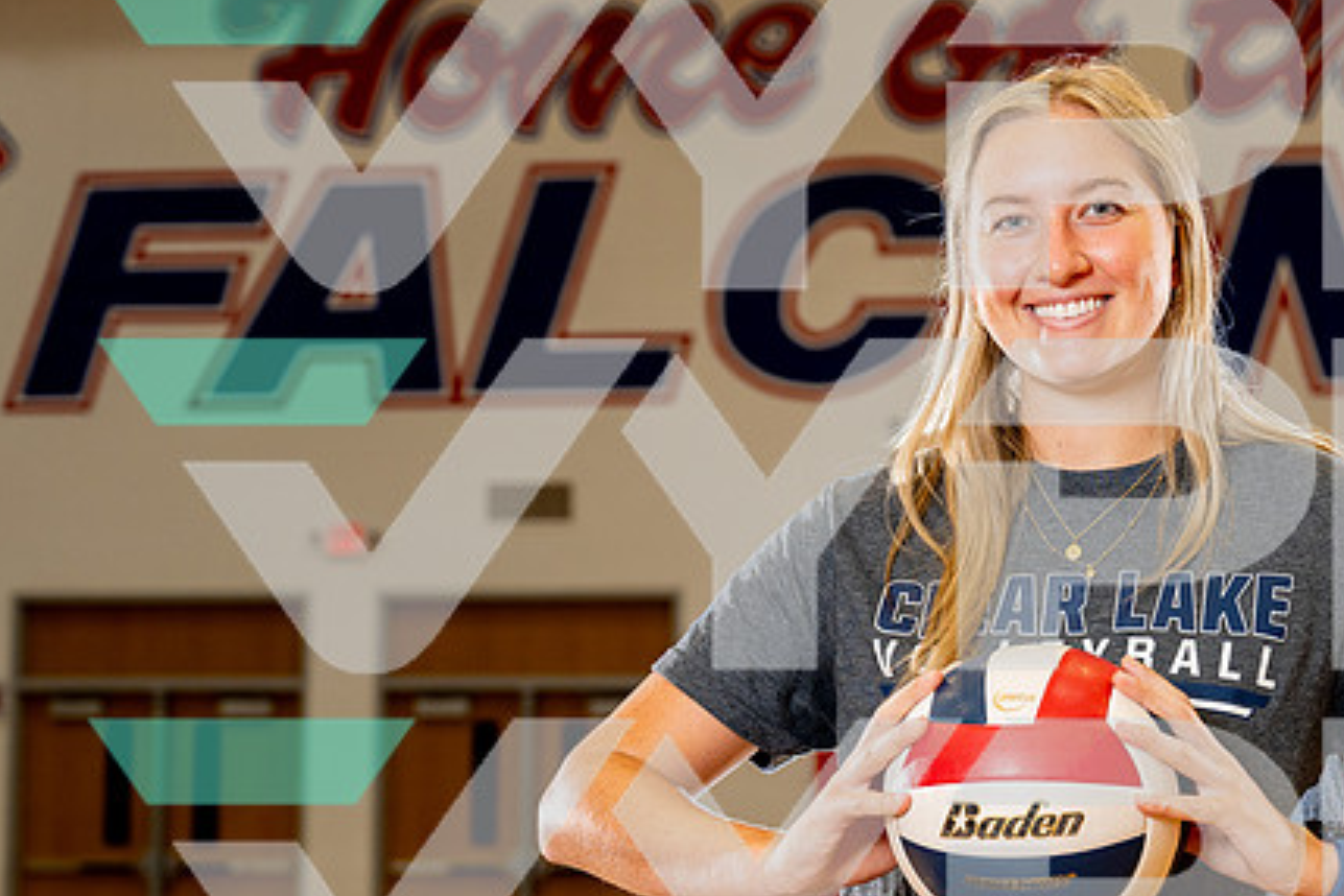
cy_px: 539
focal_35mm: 86
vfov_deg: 15.9
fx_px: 3210
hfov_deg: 23.5
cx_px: 957
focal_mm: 55
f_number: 4
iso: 400
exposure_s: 1/250
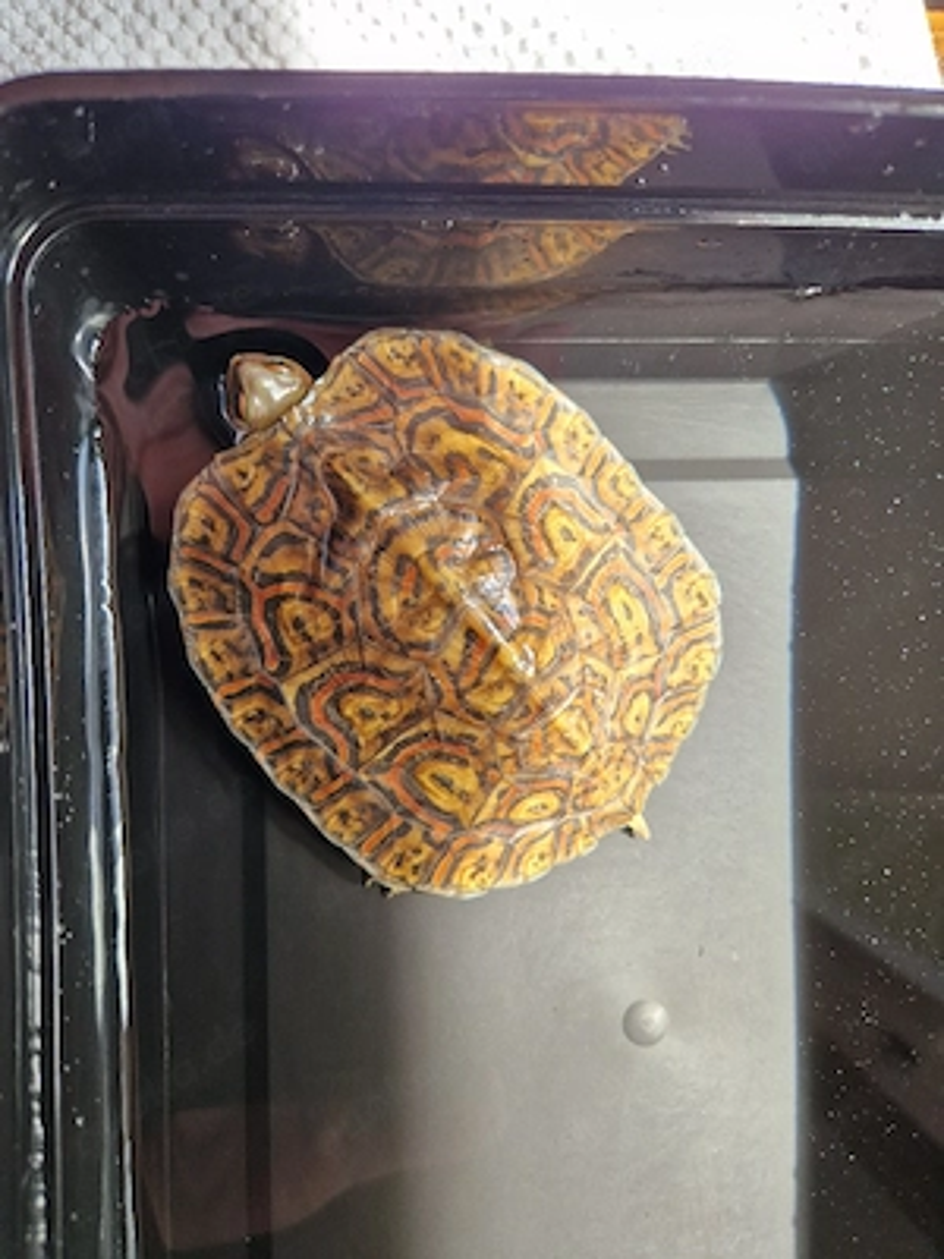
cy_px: 630
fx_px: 836
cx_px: 472
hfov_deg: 58.9
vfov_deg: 73.9
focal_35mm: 23
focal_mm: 5.4
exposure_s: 1/182
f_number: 1.8
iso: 125
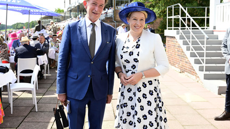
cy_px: 60
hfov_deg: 56.6
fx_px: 213
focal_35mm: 35
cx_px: 114
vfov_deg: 33.7
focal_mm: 33
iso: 100
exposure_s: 1/200
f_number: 5
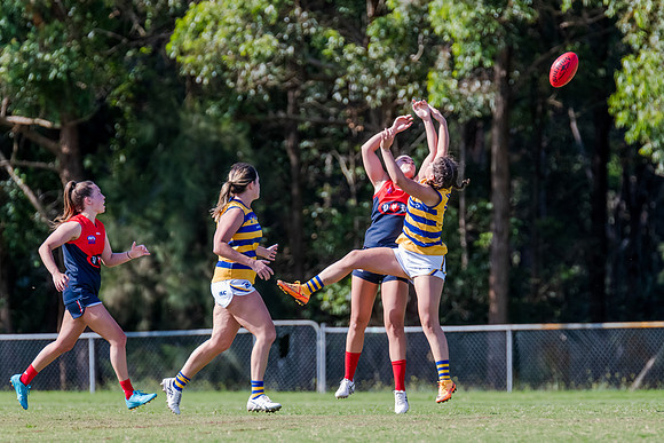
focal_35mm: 525
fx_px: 9680
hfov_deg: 3.9
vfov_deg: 2.6
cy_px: 241
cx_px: 409
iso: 800
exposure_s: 1/1600
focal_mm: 420
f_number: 5
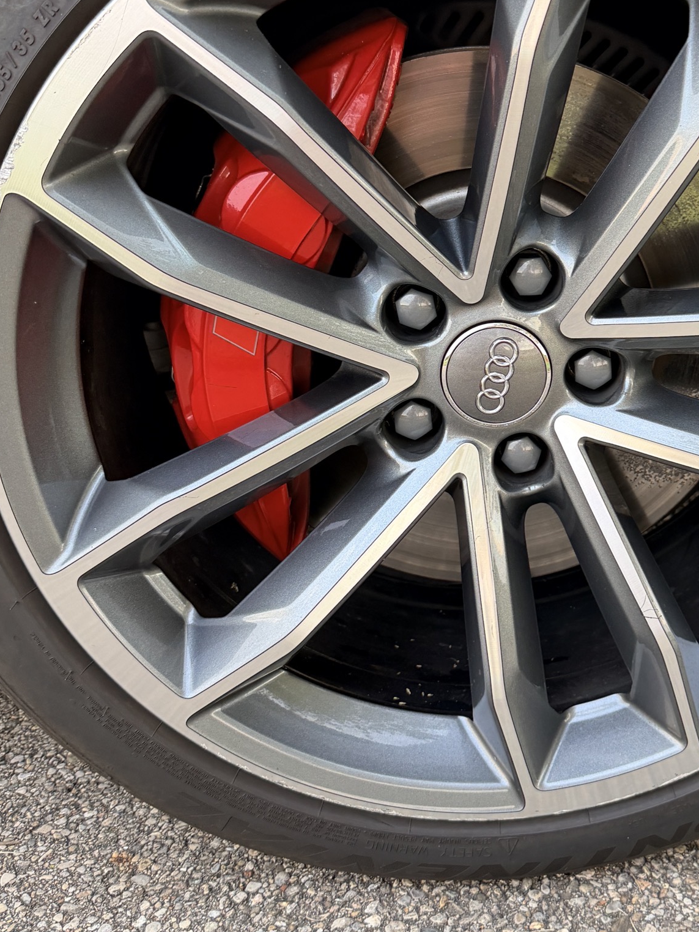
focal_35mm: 42
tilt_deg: -18.9
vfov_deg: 44.6
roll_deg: +1.0
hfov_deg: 33.5
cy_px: 372
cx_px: 546
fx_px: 1131
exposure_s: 1/102
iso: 200
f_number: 1.78
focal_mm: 6.76
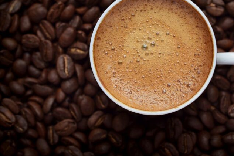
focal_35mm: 97
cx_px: 153
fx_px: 630
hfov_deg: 21.0
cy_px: 53
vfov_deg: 14.1
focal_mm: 40
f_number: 4
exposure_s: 1/60
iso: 100
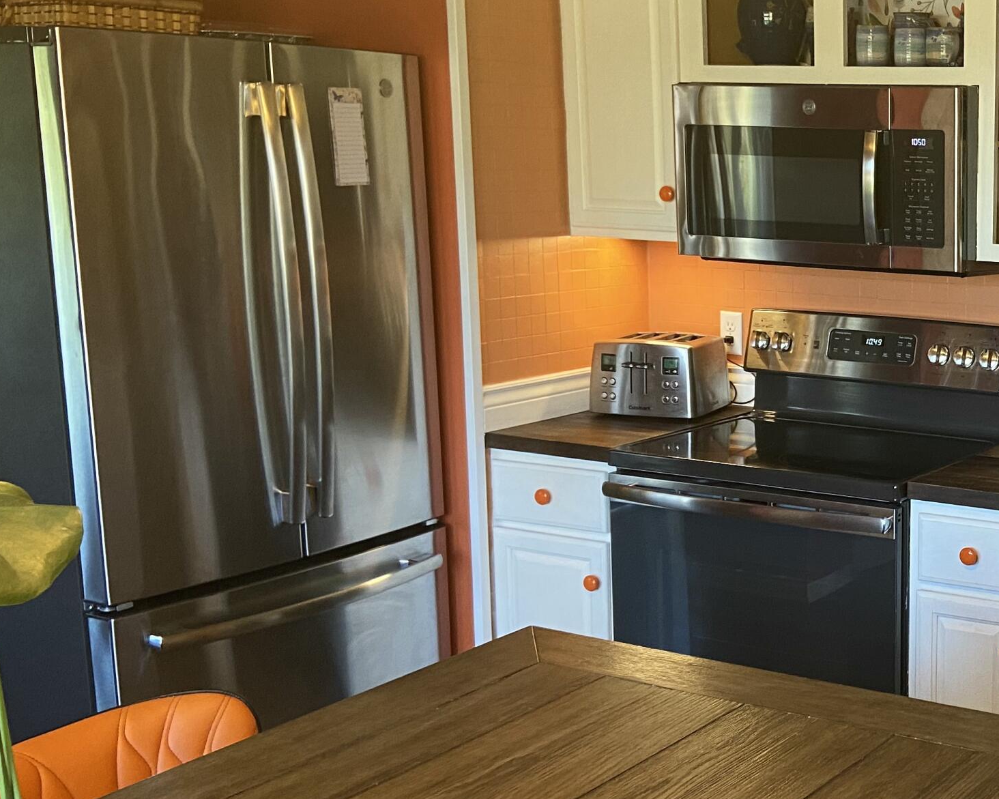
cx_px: 1015
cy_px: 439
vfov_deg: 29.1
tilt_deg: -9.7
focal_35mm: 52
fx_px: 1537
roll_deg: -1.7
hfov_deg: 32.8
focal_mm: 4.25
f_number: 1.8
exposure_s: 1/60
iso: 160
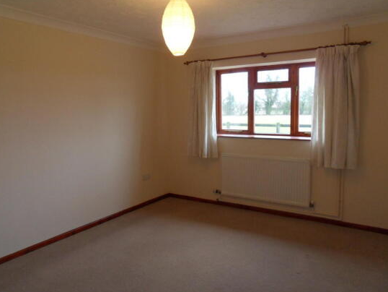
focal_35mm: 26
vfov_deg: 53.1
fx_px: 292
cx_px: 190
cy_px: 137
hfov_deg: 67.3
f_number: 3.3
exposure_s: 1/30
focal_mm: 4.2
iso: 160
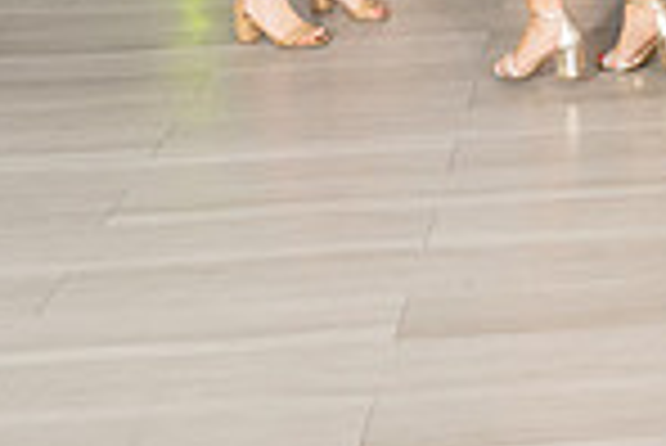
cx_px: 850
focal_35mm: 106
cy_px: -309
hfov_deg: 18.1
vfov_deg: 12.1
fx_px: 1963
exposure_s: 1/160
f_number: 3.5
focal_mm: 27
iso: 500
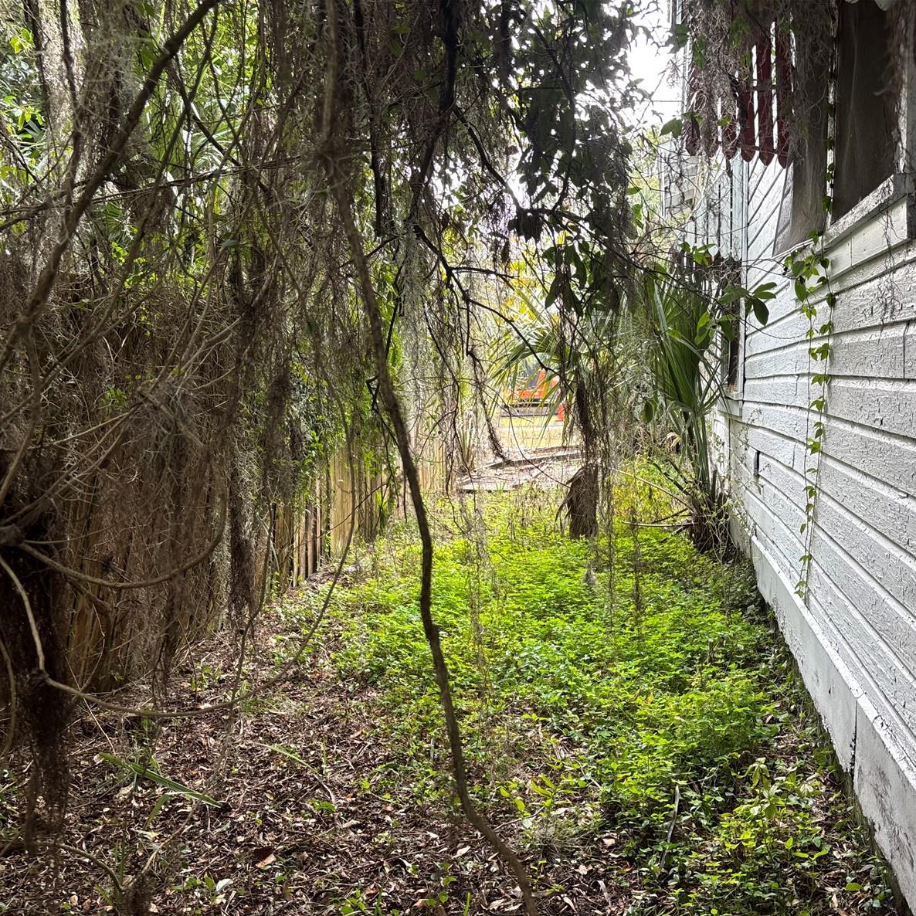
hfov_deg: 52.1
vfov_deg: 52.5
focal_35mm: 31
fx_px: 928
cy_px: 463
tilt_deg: -6.8
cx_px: 561
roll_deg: +1.4
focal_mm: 5.96
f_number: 1.6
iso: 50
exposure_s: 1/121
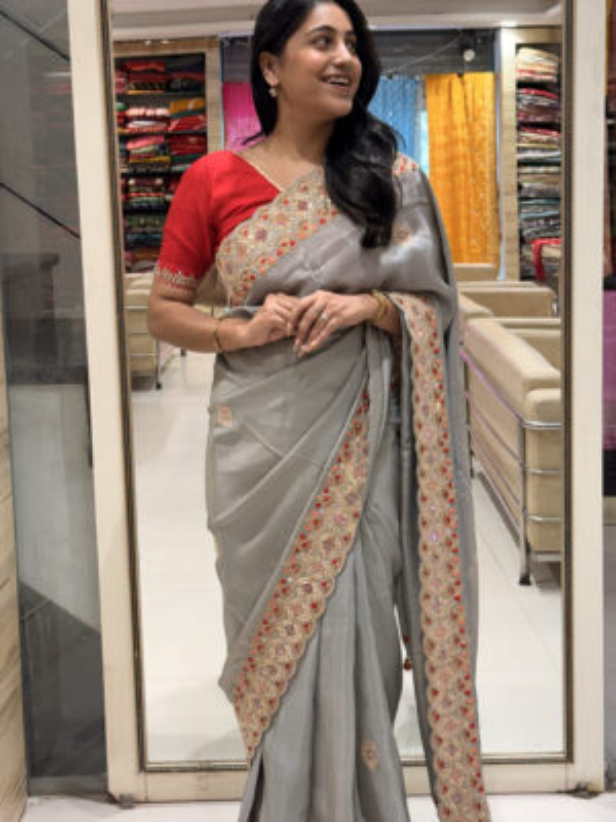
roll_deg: +1.0
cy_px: 411
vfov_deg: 39.7
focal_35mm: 48
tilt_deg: -8.4
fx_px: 1139
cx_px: 308
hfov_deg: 30.3
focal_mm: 6.76
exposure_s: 1/100
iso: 64
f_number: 1.78
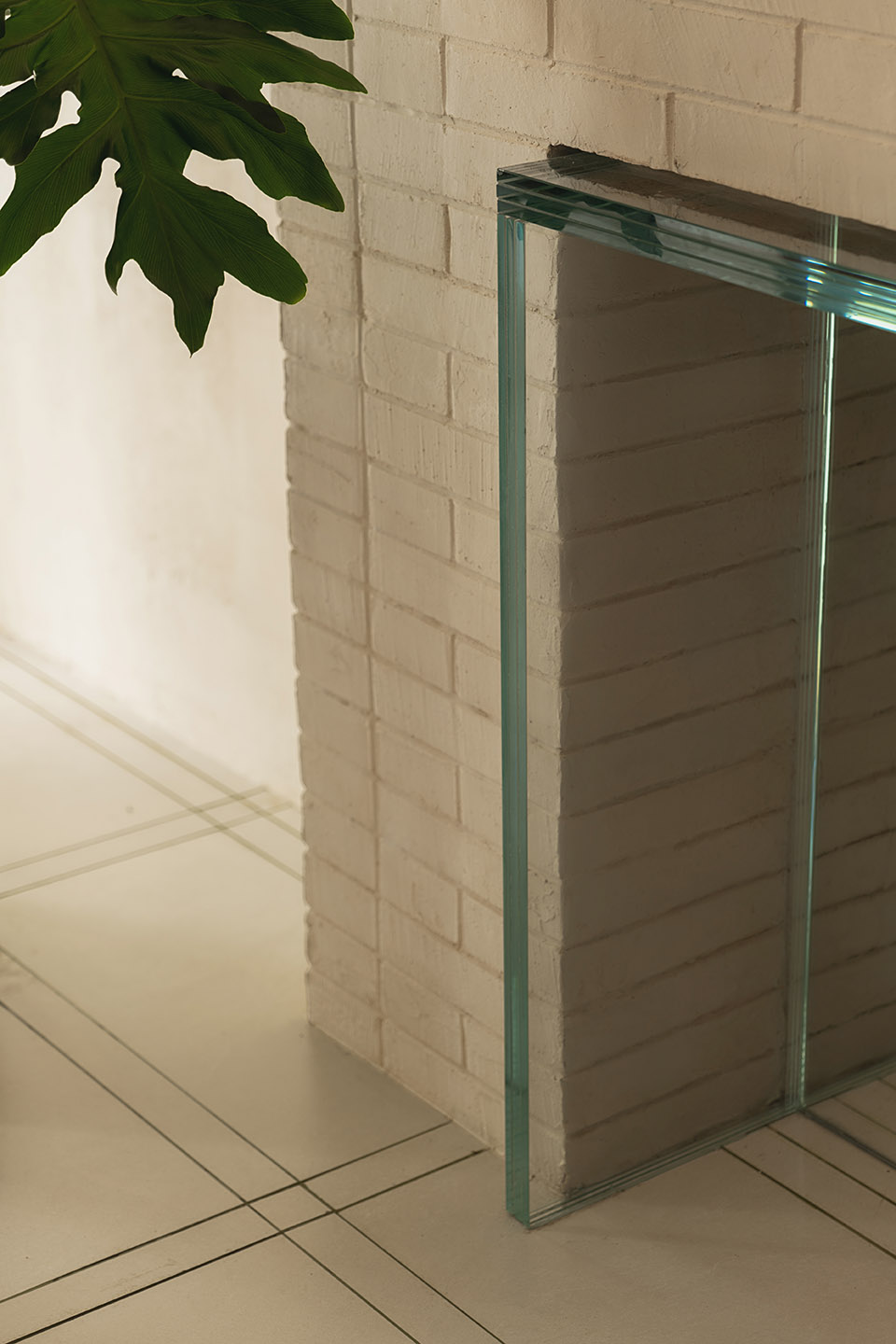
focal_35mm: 75
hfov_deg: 18.2
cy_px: 672
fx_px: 2800
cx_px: 448
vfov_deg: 27.0
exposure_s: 1.6
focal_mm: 75
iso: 200
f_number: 4
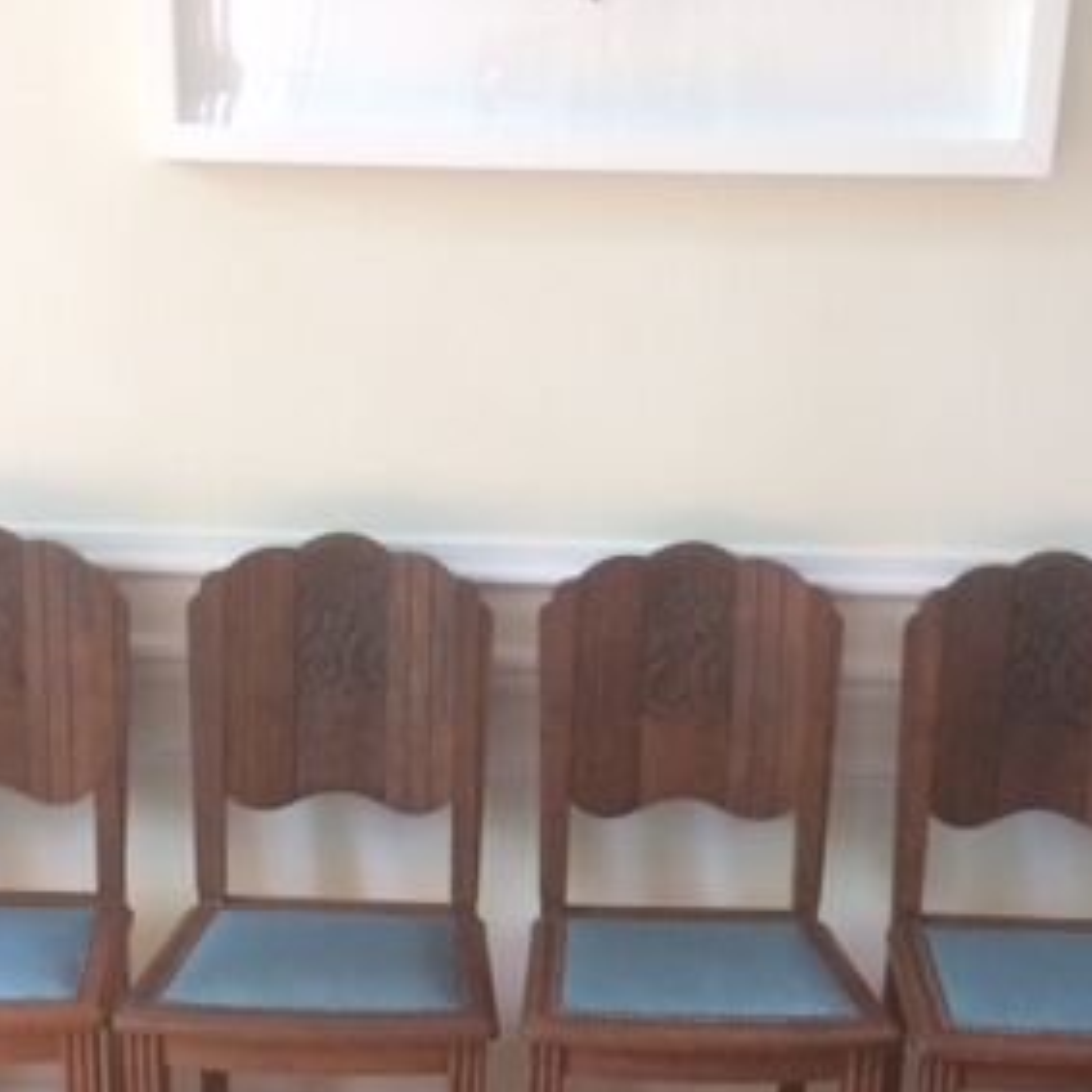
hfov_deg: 29.5
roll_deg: -1.9
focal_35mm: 58
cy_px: 849
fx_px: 2070
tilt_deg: -18.5
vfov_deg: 29.0
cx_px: 509
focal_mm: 4.15
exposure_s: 1/33
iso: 250
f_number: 2.2
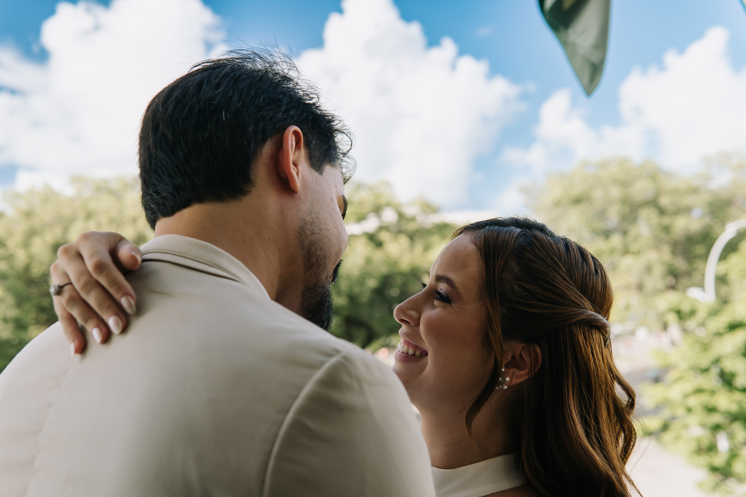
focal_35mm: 45
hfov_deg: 43.6
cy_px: 248
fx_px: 932
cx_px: 373
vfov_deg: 29.9
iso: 100
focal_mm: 30
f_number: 3.2
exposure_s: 1/200
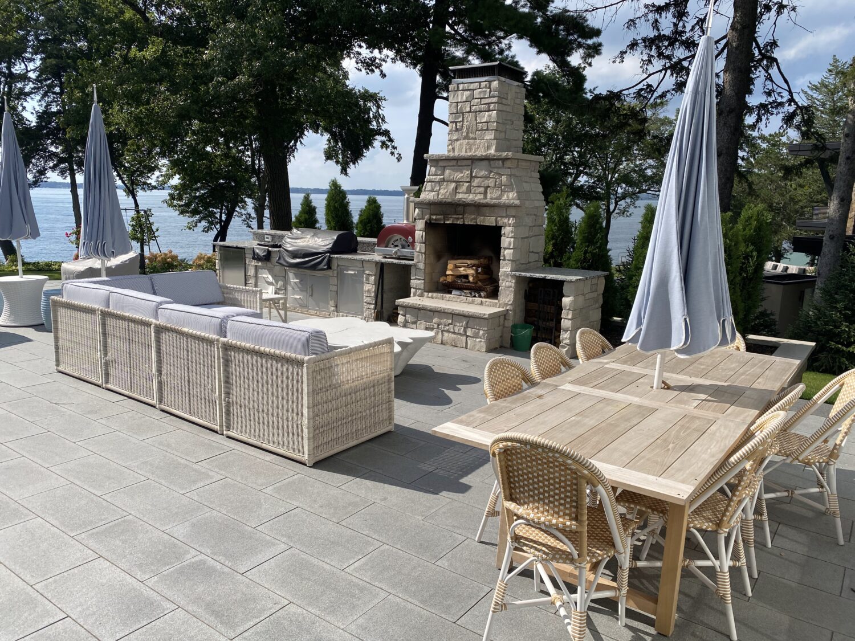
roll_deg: -1.4
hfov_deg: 67.3
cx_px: 428
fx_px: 642
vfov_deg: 53.1
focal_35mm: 26
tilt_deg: -10.9
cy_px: 320
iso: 32
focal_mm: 4.25
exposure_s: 1/3401
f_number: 1.8
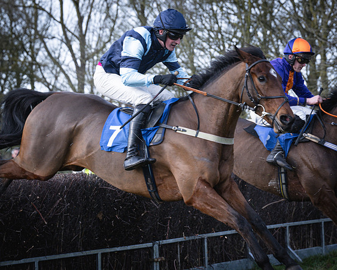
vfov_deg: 13.0
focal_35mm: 118
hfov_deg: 16.3
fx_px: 1180
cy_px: 135
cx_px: 192
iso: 400
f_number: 4
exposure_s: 1/1000
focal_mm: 70
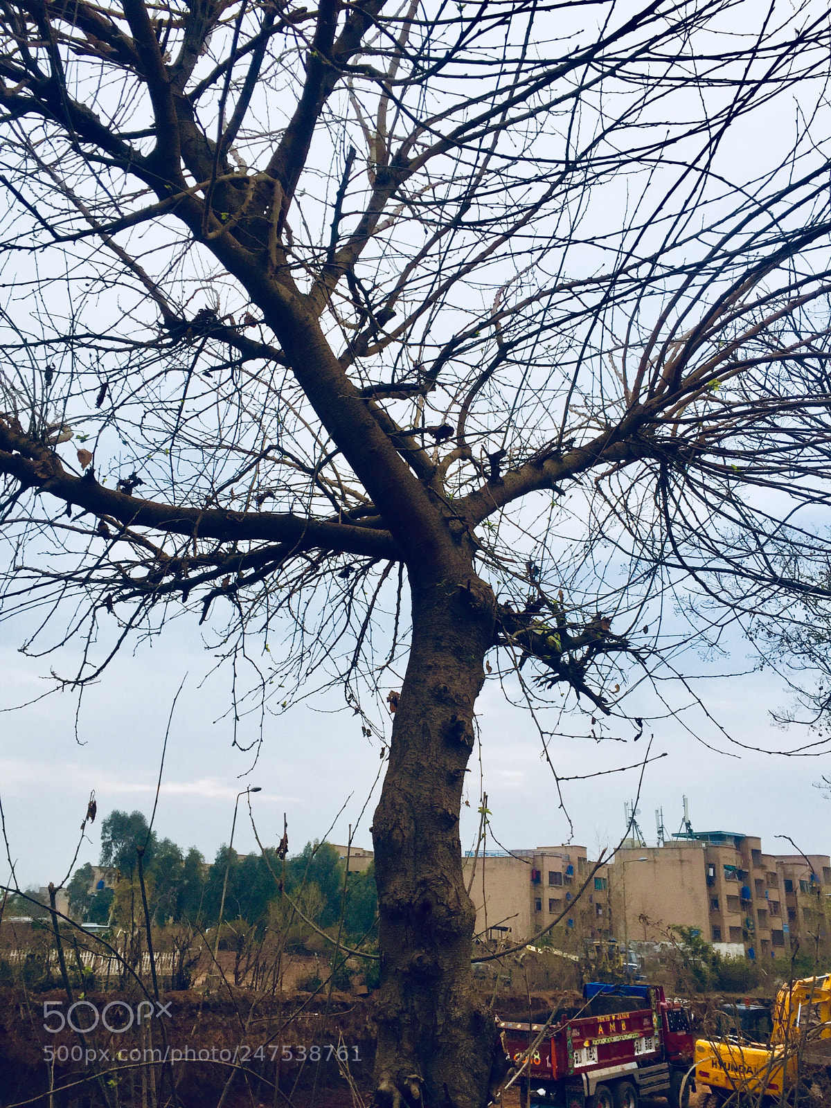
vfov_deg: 61.7
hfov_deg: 48.2
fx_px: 928
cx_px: 416
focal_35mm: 29
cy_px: 554
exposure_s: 1/247
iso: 32
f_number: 2.2
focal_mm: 4.15
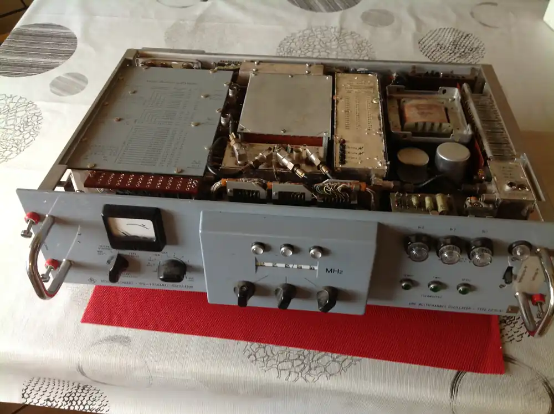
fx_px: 559
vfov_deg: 40.6
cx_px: 277
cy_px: 207
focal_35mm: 35
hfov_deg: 52.7
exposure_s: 1/15
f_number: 2.4
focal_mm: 4.28
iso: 64
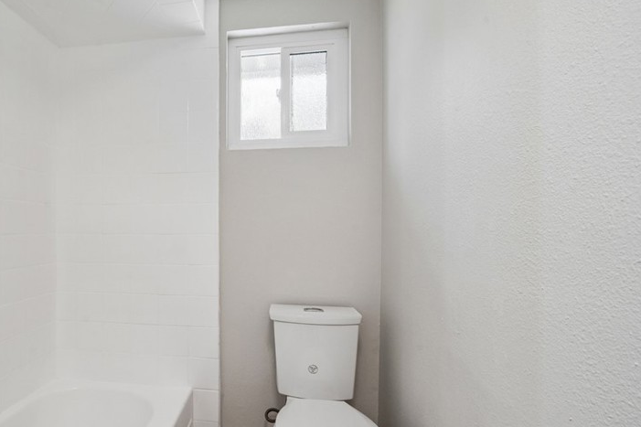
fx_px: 338
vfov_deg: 64.3
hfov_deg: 83.7
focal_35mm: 19
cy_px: 241
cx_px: 210
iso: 400
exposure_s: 1/15
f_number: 11
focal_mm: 13
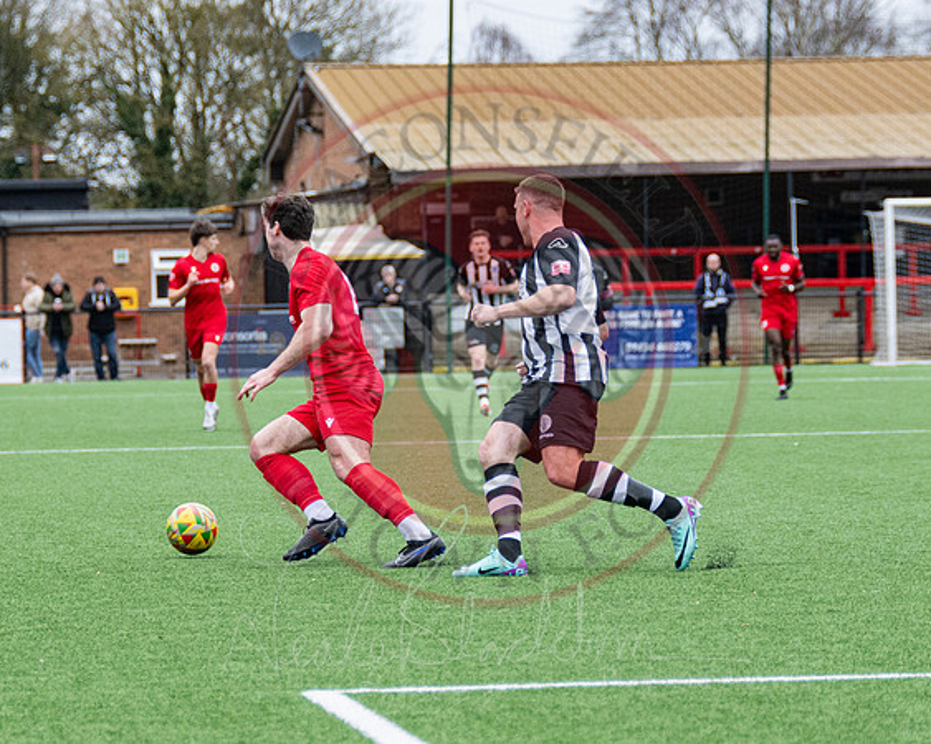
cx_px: 339
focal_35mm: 237
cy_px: 372
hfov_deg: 8.2
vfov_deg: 6.5
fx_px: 6515
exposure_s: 1/1600
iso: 800
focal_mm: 110
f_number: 4
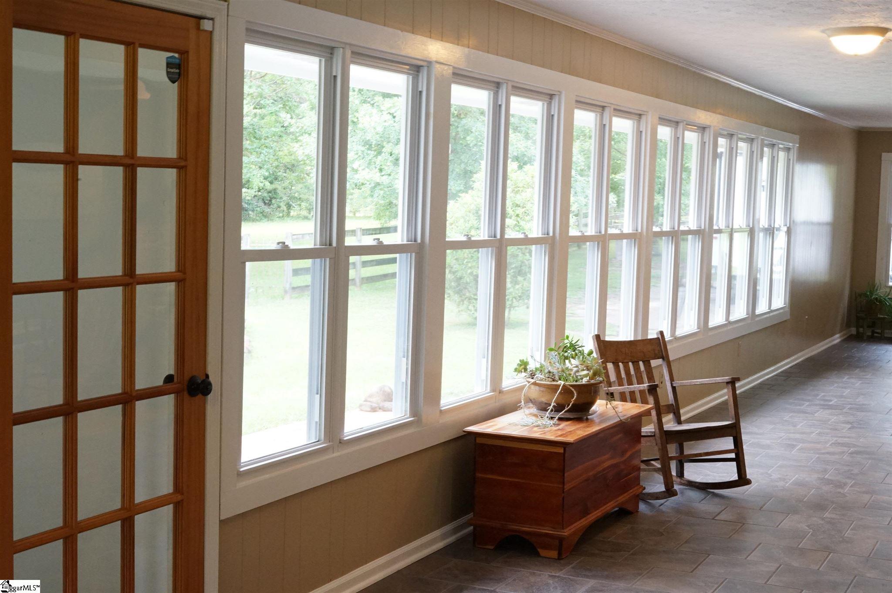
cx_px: 446
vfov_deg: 26.9
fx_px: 1238
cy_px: 296
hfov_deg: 39.6
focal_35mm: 50
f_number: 22
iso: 4000
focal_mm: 50
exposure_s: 1/10
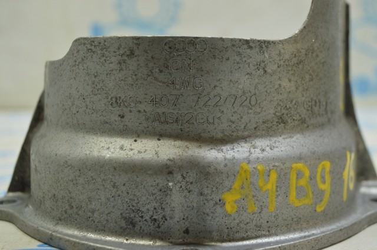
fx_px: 533
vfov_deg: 26.4
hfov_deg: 38.9
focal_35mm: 51
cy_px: 125
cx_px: 188
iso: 400
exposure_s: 1/20
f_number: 5.6
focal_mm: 34
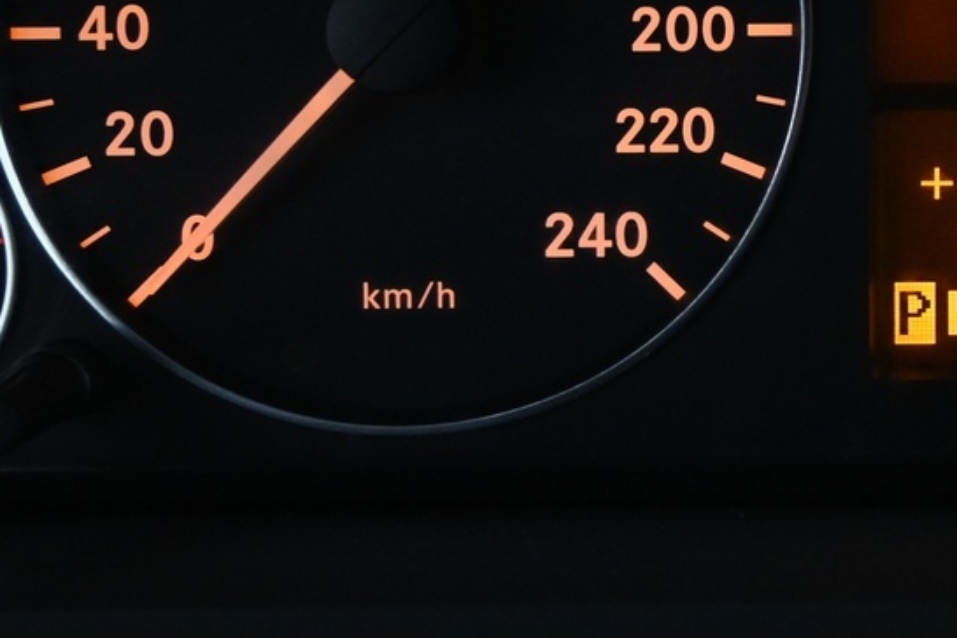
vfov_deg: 14.5
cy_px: 53
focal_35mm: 93
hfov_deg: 20.9
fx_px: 2485
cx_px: 1011
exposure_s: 1/30
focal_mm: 21
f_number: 4
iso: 1800
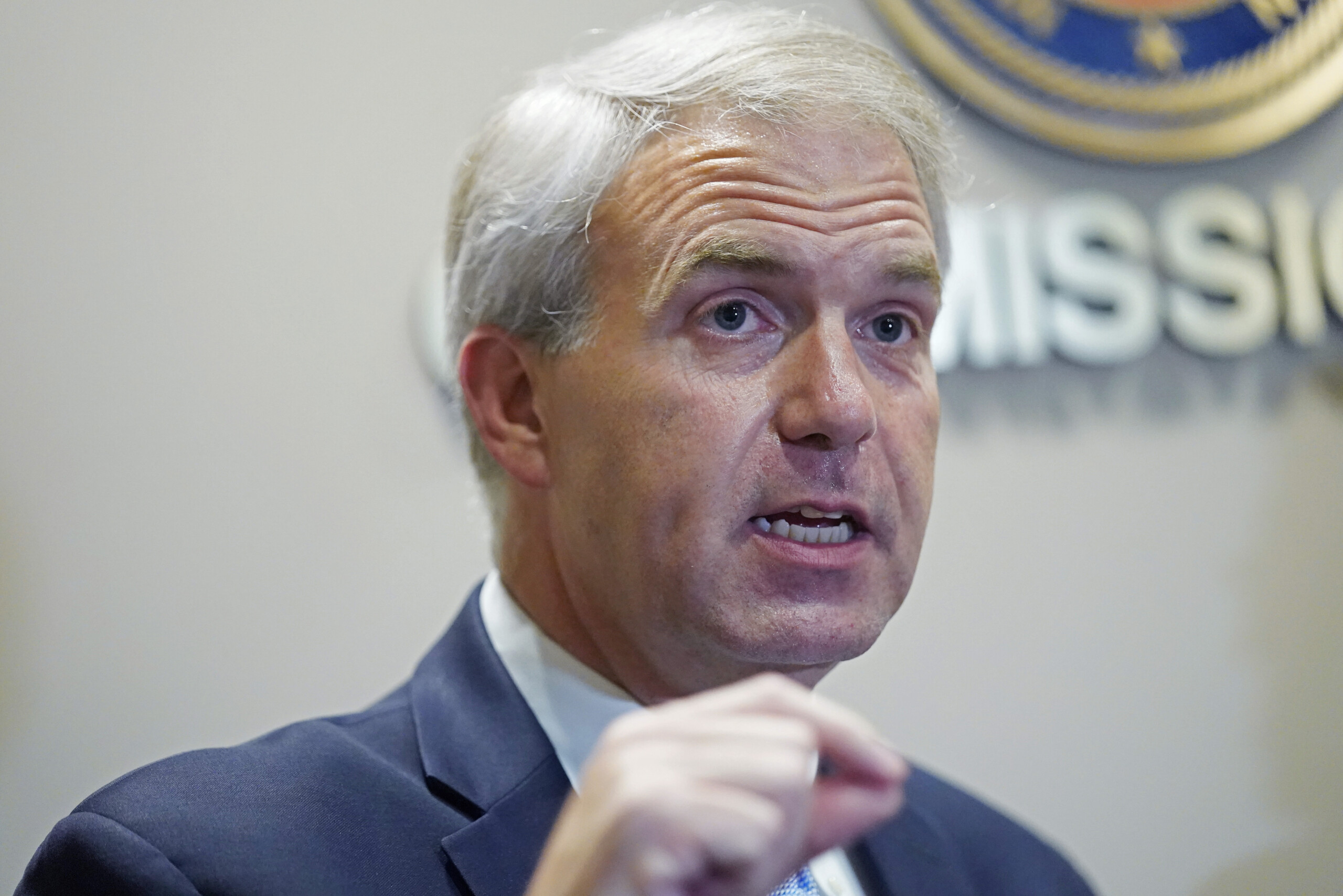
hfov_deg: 17.1
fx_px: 4477
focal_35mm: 120
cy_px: 448
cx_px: 672
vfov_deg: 11.4
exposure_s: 1/400
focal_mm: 120
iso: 10000
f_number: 2.8
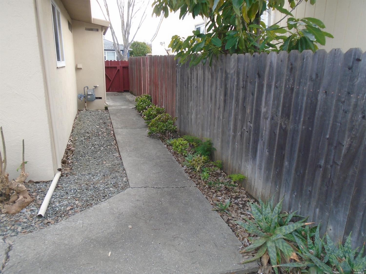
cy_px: 137
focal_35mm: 26
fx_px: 275
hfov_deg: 67.3
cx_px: 183
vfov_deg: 53.0
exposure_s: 1/40
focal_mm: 4.6
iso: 100
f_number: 3.2
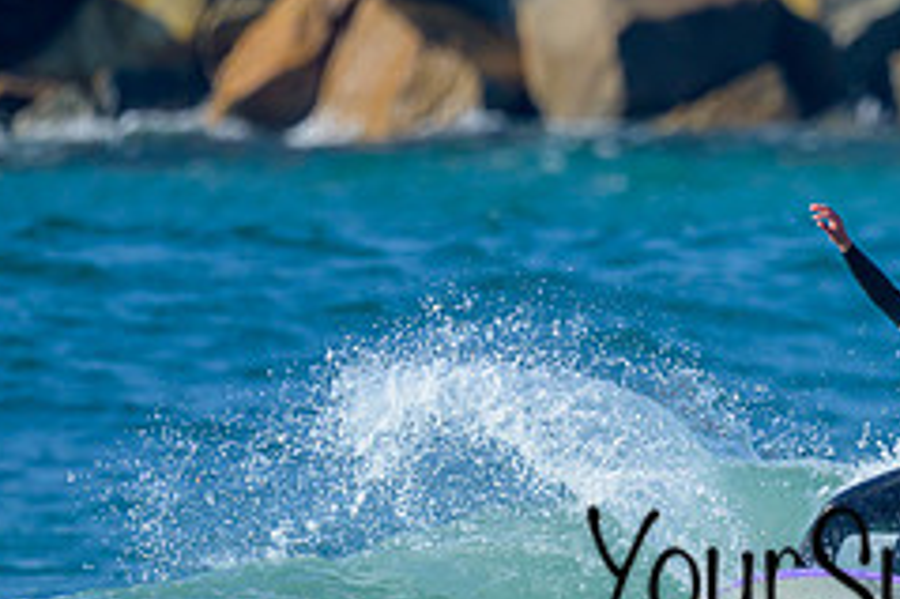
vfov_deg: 0.6
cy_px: 497
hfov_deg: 0.9
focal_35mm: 2237
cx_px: 880
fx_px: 55885
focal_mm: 800
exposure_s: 1/2000
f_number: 6.3
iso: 320
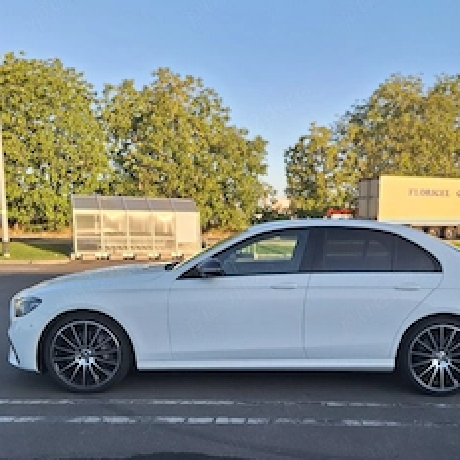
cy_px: 309
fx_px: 526
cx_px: 288
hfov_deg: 46.8
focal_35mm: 35
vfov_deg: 46.4
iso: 40
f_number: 1.8
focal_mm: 5.54
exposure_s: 1/1000
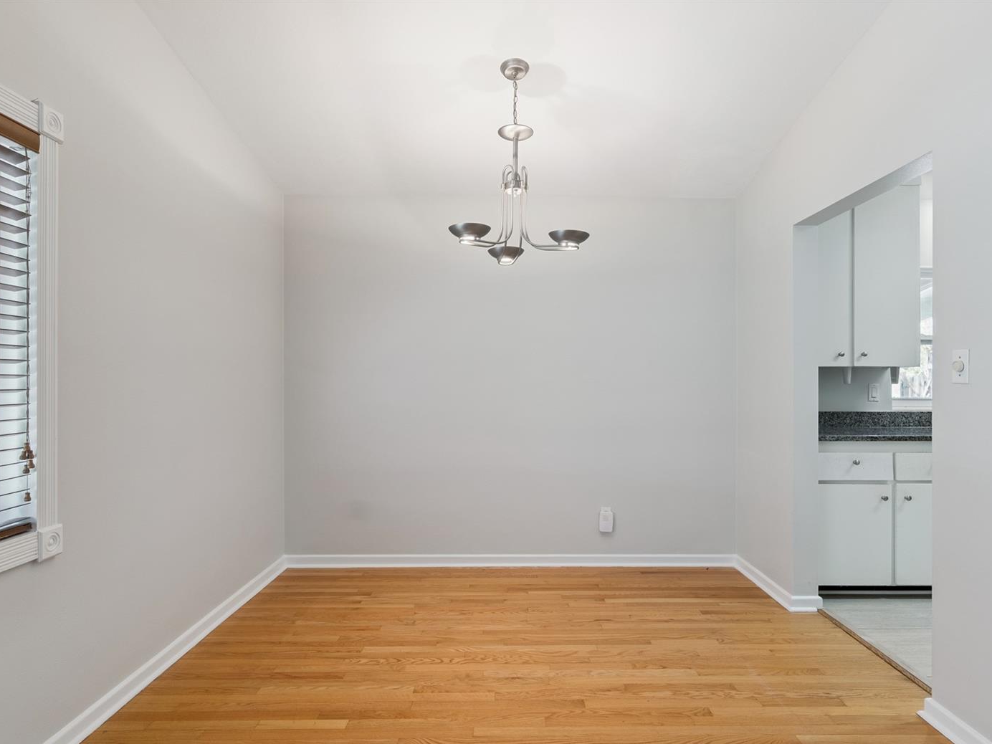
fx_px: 573
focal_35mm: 20
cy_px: 381
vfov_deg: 66.0
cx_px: 508
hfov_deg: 81.7
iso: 800
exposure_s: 1/30
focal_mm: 18
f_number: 8
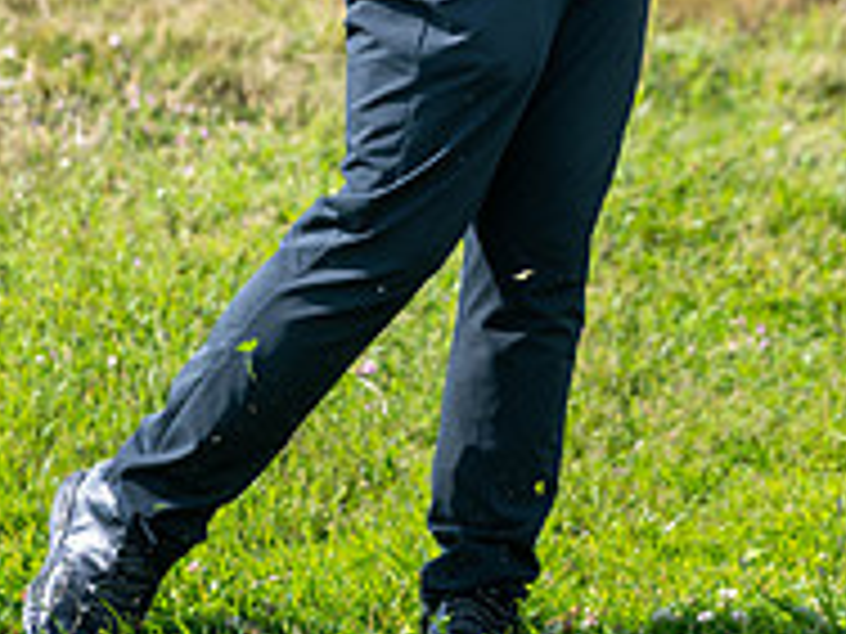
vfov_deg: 2.1
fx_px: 16888
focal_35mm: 691
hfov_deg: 2.9
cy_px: -301
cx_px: 522
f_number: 5
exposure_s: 1/1000
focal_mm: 300
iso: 200
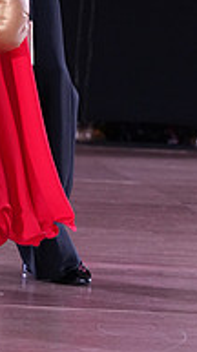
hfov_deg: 3.6
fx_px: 3086
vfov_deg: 6.5
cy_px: -100
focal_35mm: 331
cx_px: -52
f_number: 5
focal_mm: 105
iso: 2500
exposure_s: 1/250
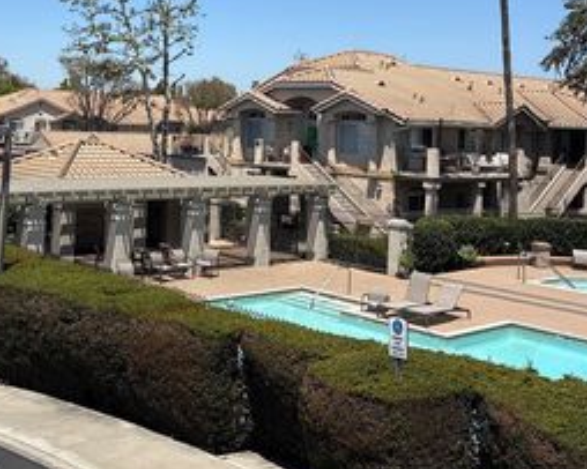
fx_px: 868
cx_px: 139
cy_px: 117
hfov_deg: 36.4
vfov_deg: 29.7
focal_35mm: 50
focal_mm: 5.96
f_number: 1.6
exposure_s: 1/3623
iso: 50
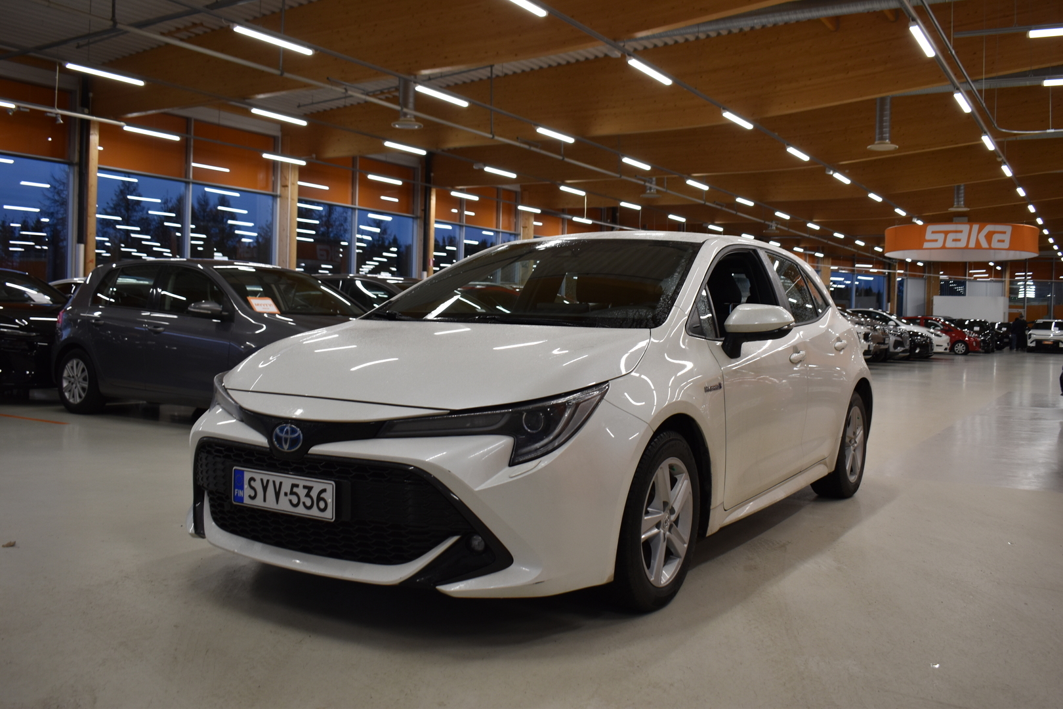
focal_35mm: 33
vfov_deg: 40.0
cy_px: 354
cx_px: 532
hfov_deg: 57.2
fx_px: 974
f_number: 4.8
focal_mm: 22
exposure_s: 1/90
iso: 400
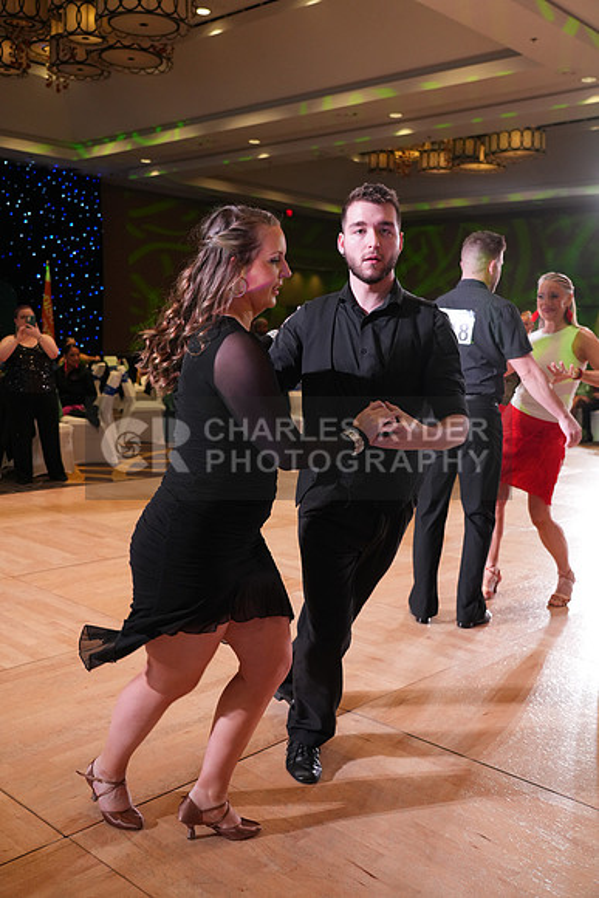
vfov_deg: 57.2
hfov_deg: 40.0
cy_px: 449
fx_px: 823
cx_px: 300
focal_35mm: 33
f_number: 4
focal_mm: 33
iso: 2000
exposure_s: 1/320
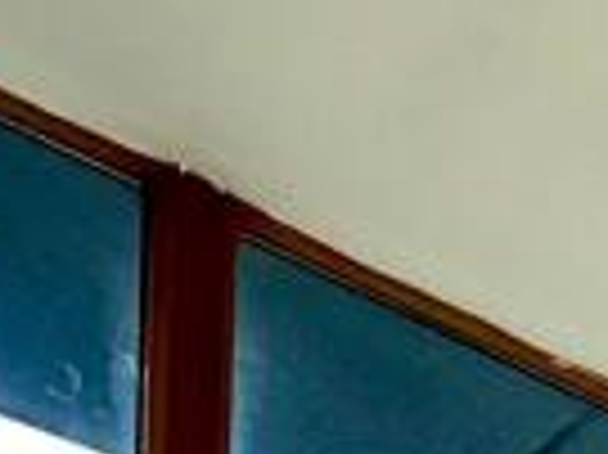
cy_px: 1618
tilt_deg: -2.6
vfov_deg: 9.0
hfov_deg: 14.5
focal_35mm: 106
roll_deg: -2.5
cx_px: 1306
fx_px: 1860
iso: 40
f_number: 2.2
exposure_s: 1/1034
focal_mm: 2.22
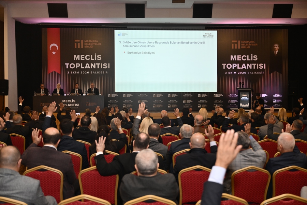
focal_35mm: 42
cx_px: 154
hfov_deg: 46.4
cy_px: 102
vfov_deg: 31.9
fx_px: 358
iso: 1600
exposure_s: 1/160
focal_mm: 42
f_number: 3.2
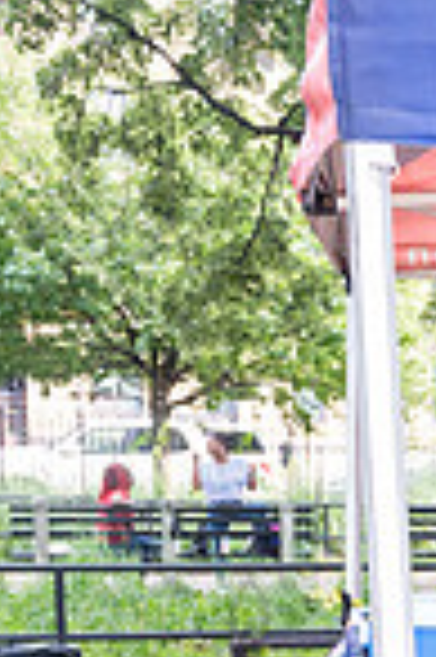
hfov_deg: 11.3
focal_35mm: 96
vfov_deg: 20.6
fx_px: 1748
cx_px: 1115
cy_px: 646
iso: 1000
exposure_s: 1/125
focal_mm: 24
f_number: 5
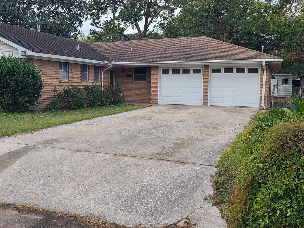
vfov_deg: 35.9
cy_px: 101
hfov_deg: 46.3
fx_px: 351
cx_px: 111
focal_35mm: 40
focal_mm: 5.4
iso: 40
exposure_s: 1/1433
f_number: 1.8
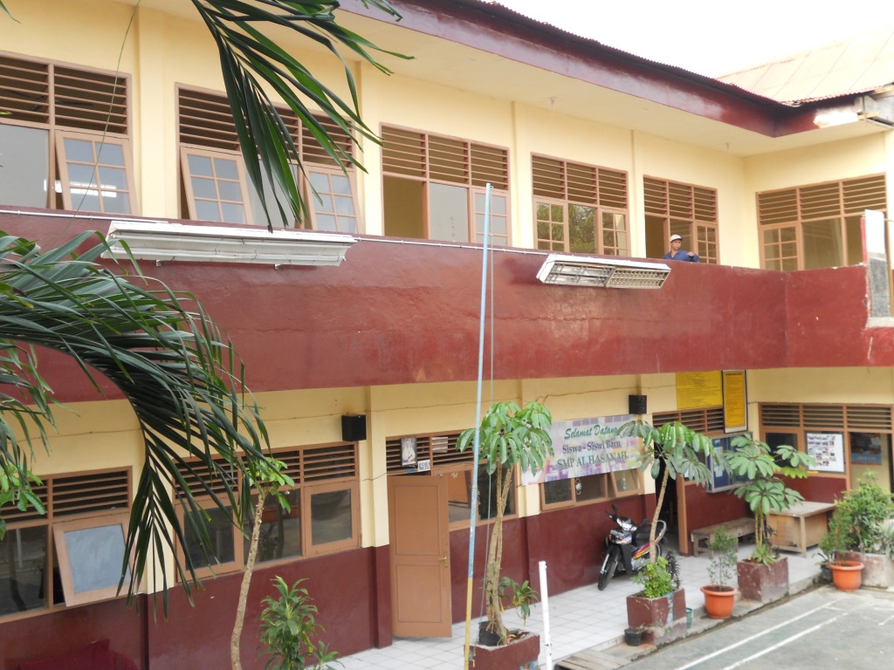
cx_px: 447
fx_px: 981
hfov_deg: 49.0
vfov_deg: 37.7
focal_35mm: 38
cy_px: 335
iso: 80
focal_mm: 6.9
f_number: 3.9
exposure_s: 1/60
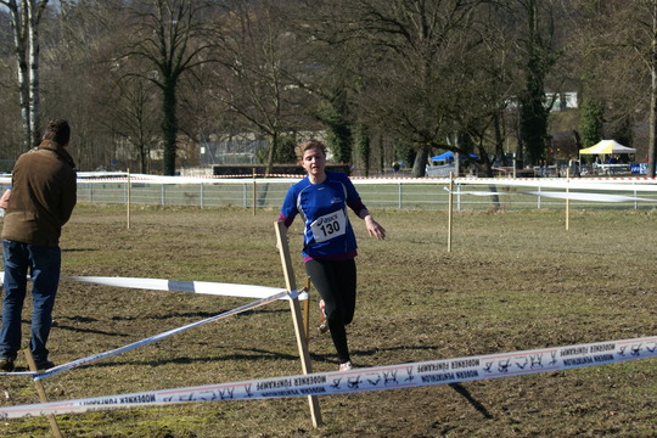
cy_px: 219
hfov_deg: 18.2
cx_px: 328
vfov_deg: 12.2
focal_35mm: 112
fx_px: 2053
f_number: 5.6
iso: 100
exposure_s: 1/400
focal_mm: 75
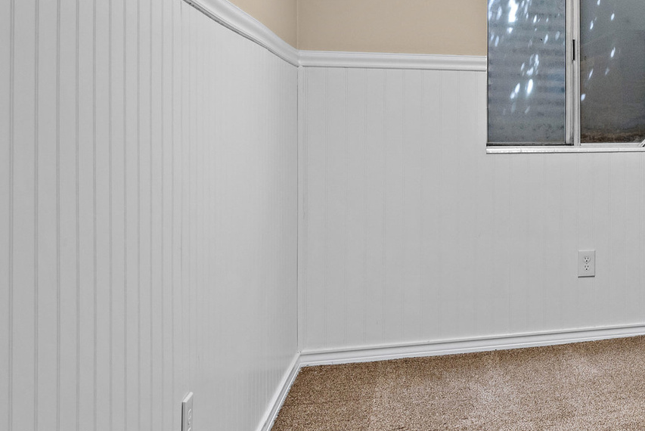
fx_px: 861
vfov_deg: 27.8
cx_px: 768
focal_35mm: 48
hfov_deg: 33.6
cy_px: 122
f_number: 8
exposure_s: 1/2
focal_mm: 20
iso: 500
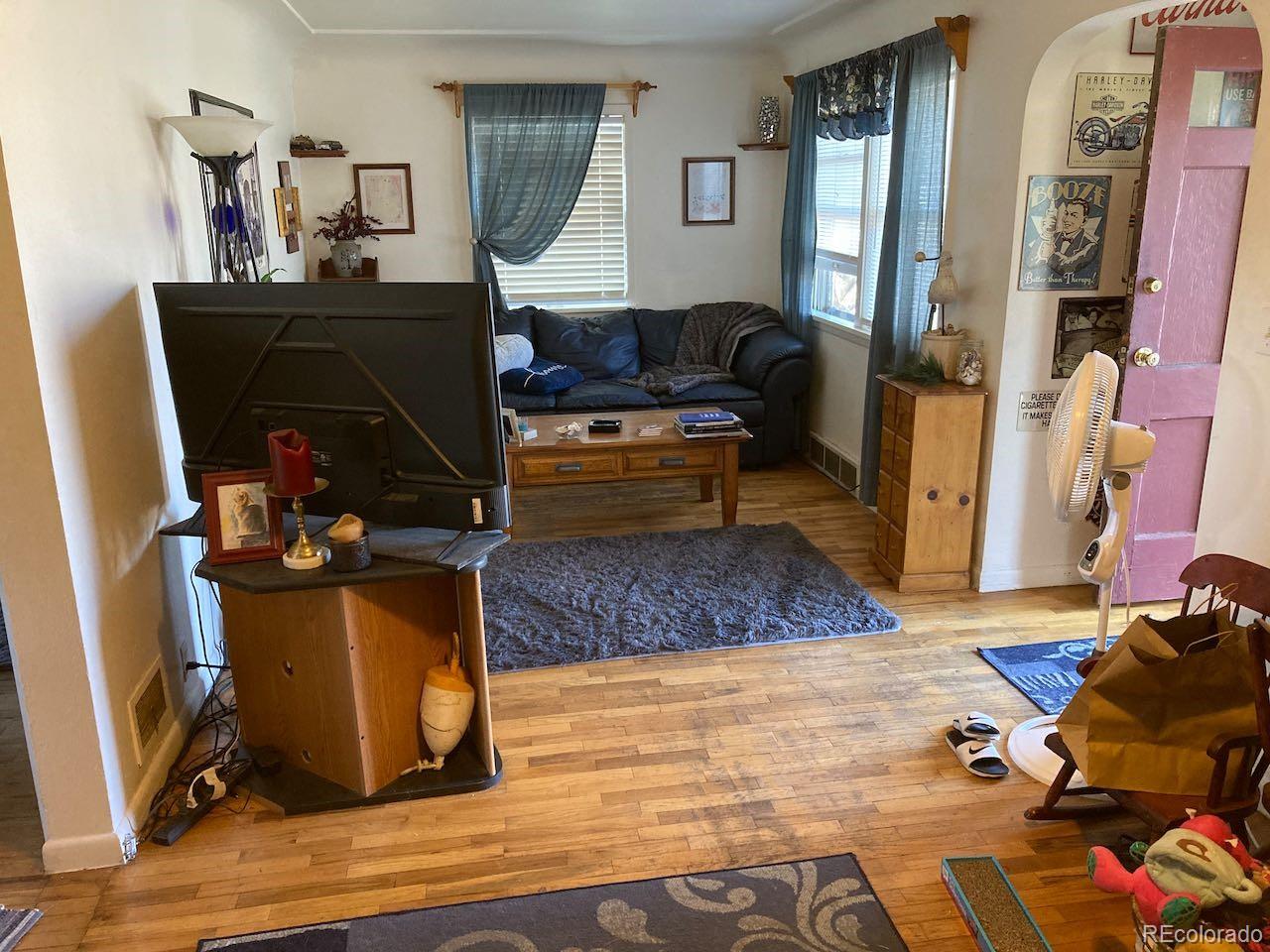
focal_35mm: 28
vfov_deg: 49.7
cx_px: 635
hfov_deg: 63.4
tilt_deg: -14.7
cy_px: 476
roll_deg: +0.1
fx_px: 1027
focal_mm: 3.99
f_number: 1.8
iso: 320
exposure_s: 1/60
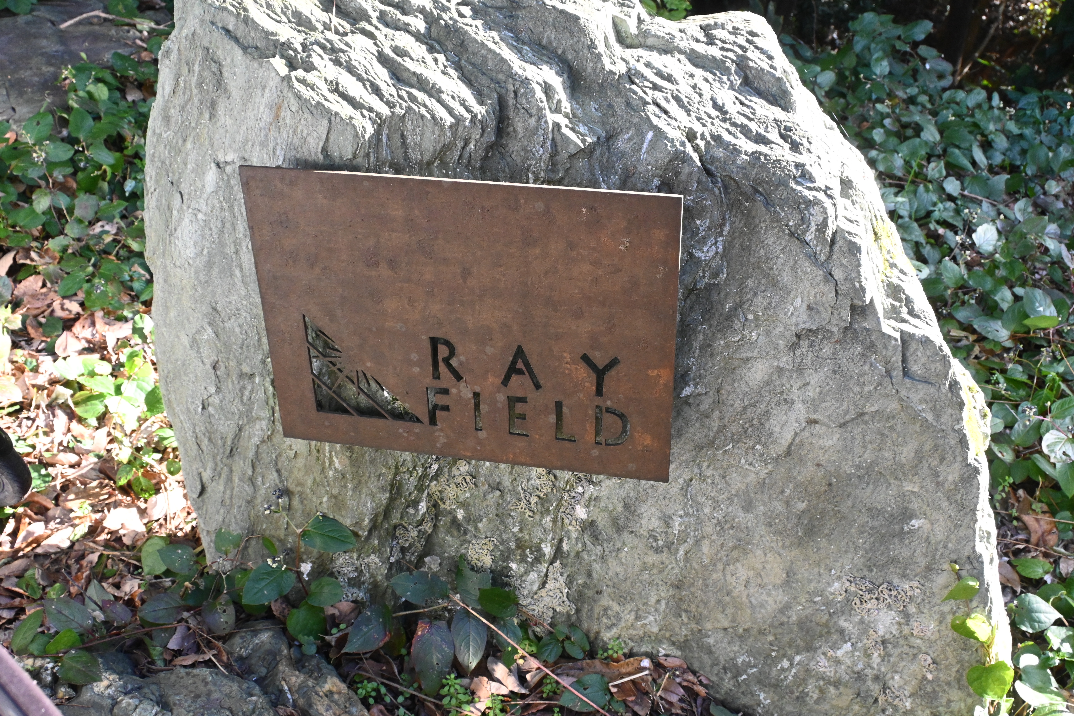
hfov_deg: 51.3
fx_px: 1119
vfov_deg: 35.5
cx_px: 537
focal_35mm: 38
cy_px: 358
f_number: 9
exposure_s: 1/250
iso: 2500
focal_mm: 25
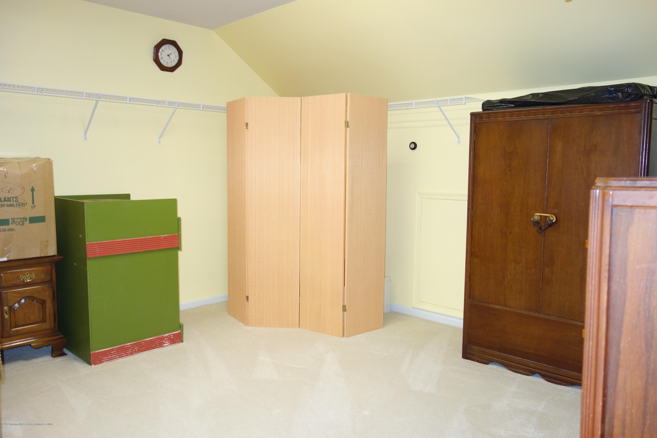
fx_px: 511
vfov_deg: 46.4
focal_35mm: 28
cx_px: 328
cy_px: 219
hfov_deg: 65.5
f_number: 1.8
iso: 125
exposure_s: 1/30
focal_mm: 10.4
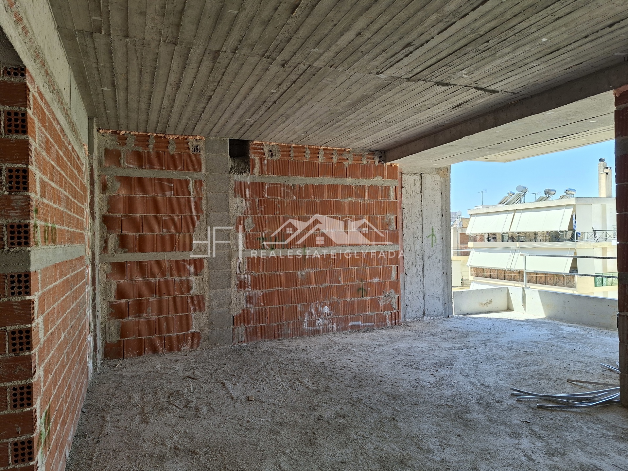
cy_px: 236
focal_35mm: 23
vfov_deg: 58.9
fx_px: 417
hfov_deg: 73.9
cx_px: 314
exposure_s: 1/241
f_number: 1.8
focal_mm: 5.54
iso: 50
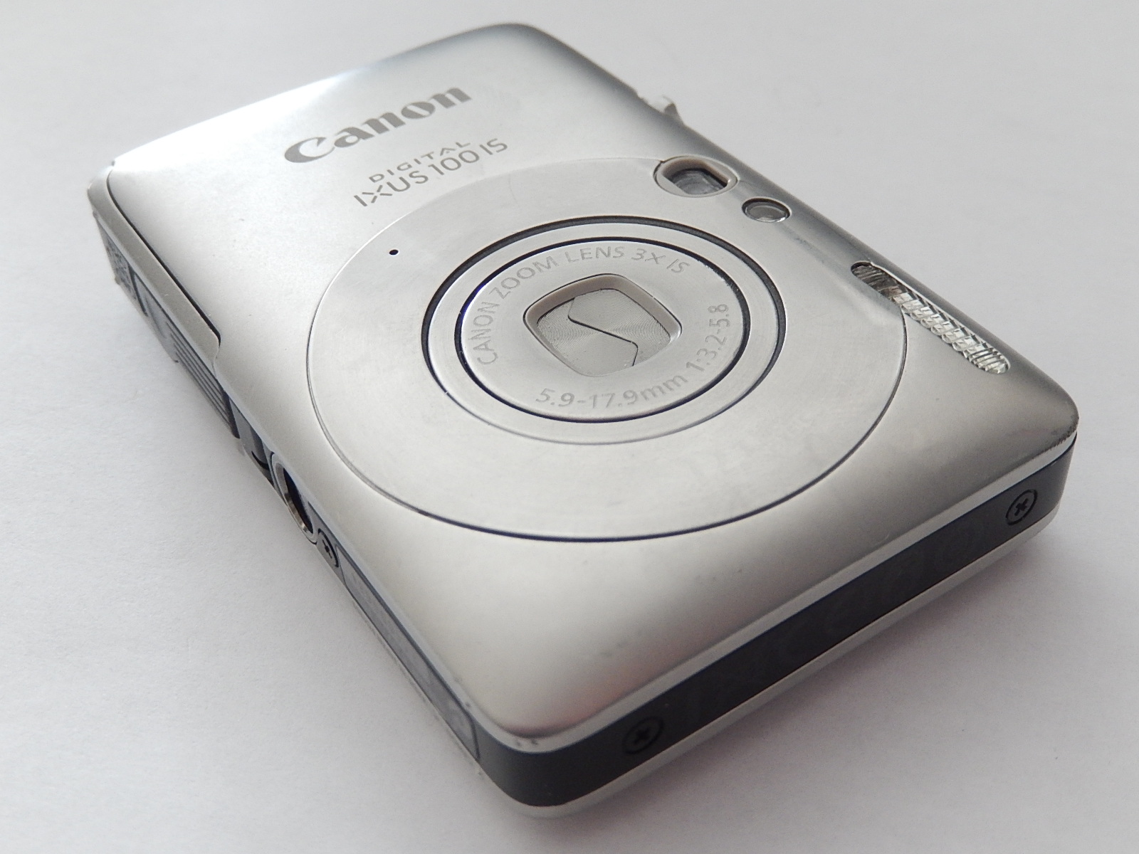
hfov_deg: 42.1
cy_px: 427
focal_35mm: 45
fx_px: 1481
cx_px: 570
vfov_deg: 32.2
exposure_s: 1/15
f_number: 4.3
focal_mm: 8.1
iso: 400
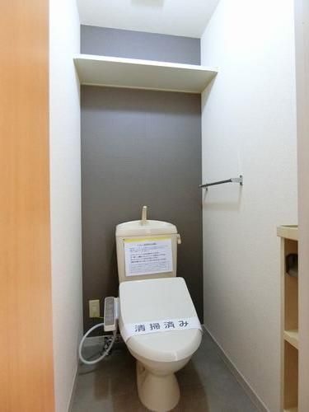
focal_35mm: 19
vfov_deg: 84.7
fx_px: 226
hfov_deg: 68.7
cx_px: 154
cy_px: 206
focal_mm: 4.06
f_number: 2.7
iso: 1000
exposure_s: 1/30
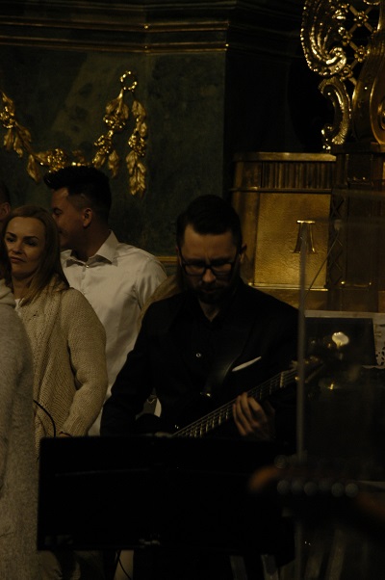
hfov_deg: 8.7
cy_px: 290
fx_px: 2532
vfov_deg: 13.1
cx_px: 192
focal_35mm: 158
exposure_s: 1/125
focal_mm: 105
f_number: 4
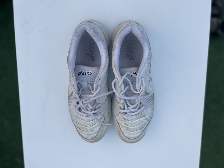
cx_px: 112
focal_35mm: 26
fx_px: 168
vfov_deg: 53.1
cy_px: 84
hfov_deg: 67.3
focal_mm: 4.2
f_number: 1.6
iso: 50
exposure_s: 1/121
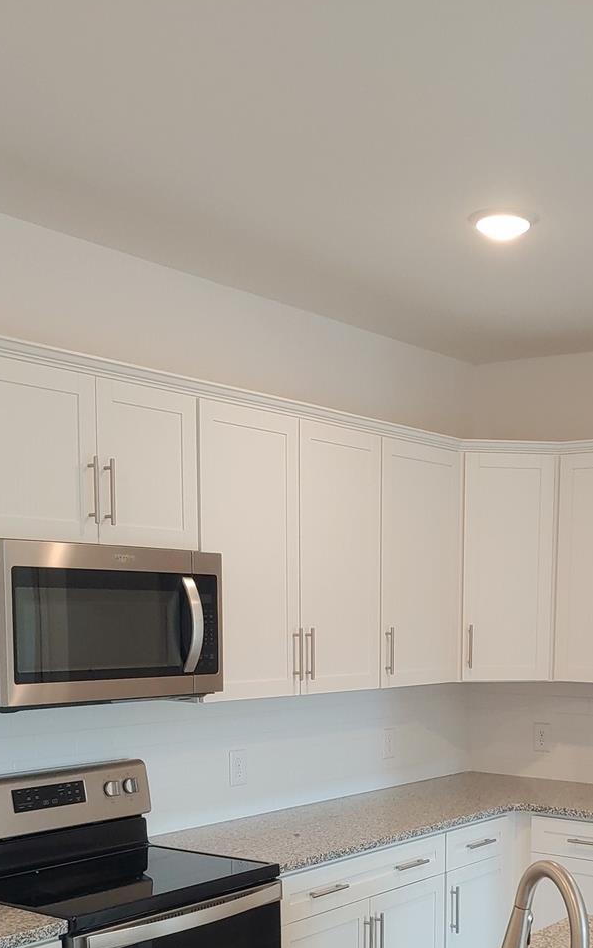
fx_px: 1112
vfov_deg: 44.0
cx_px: 424
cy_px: 758
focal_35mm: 43
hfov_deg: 29.5
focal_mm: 4.23
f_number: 1.5
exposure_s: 1/60
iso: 100
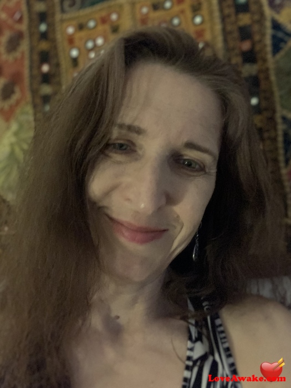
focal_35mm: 32
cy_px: 194
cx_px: 146
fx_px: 359
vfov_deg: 56.8
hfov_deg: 44.2
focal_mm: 2.87
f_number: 2.2
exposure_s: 1/14
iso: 1250
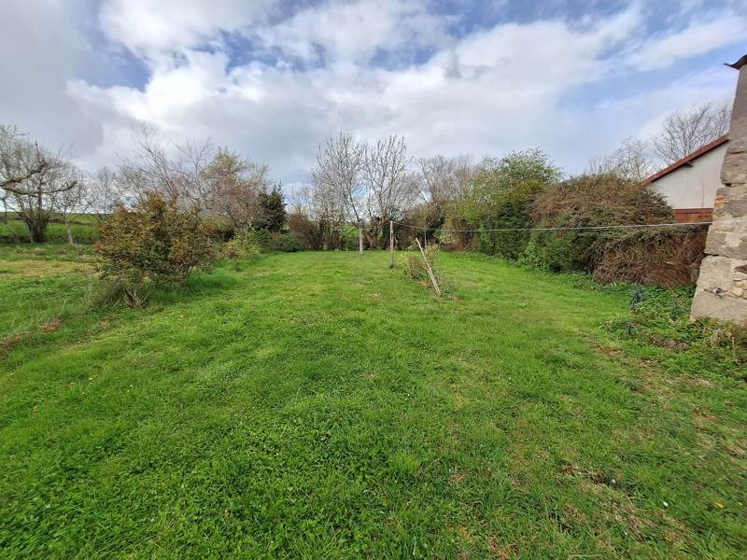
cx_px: 374
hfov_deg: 106.2
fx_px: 281
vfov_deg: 89.9
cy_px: 280
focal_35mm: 13
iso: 40
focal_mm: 1.74
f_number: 2.2
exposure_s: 1/1174
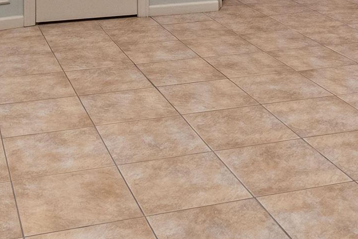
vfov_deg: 16.4
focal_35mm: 73
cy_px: -155
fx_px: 726
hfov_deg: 27.7
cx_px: 166
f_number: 7.1
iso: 800
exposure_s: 1/4
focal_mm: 11
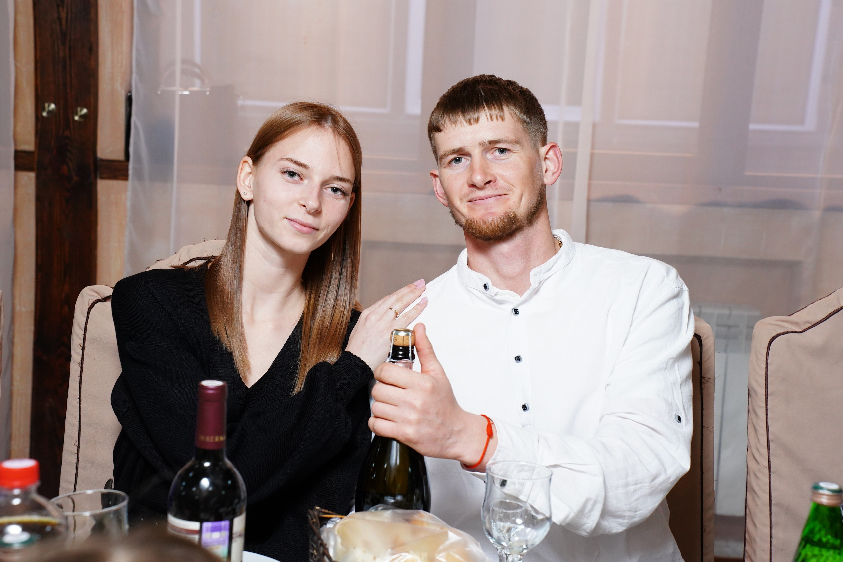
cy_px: 281
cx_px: 422
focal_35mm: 66
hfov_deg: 30.5
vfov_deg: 20.6
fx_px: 1545
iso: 2500
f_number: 6.3
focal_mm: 66
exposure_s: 1/160
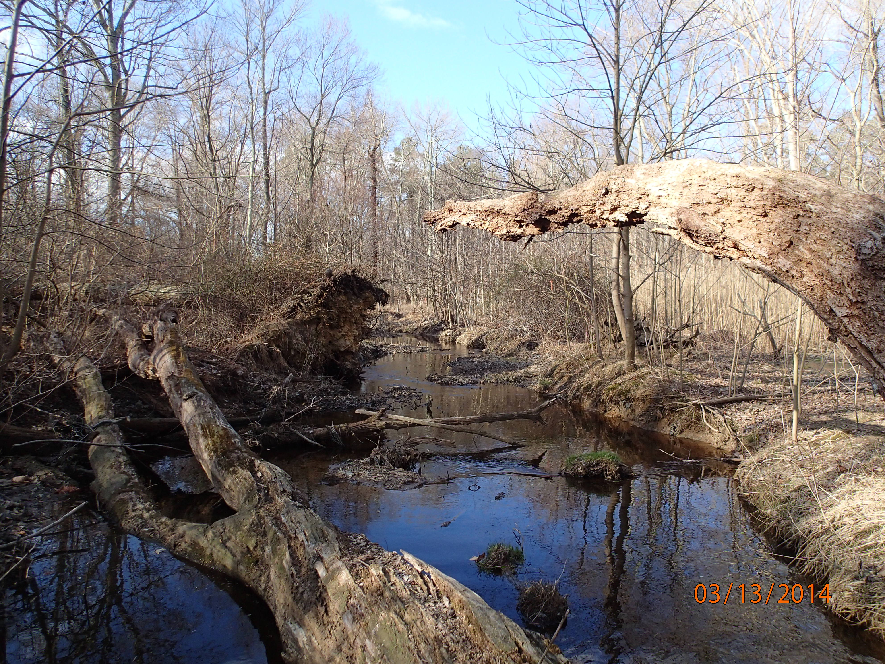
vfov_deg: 54.9
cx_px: 442
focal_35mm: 25
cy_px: 332
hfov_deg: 69.4
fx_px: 639
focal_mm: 4.5
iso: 200
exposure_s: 1/640
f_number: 2.8
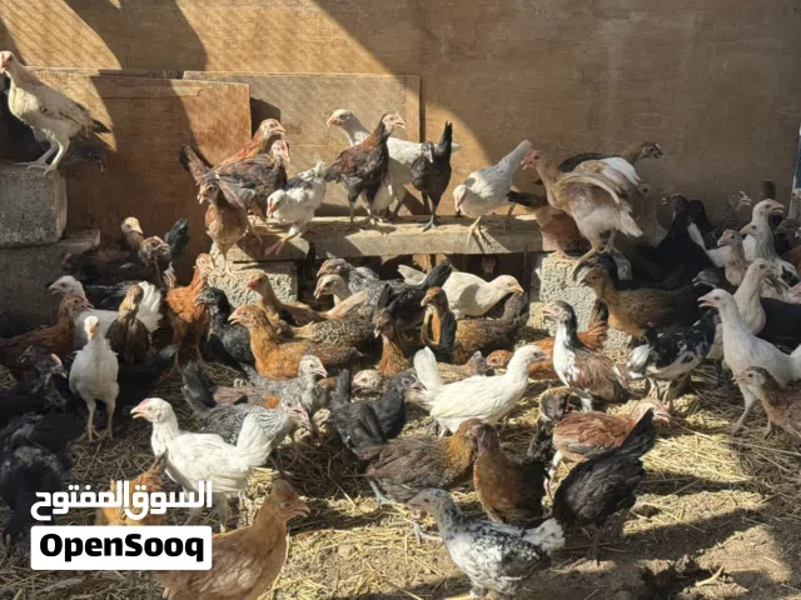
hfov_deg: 39.7
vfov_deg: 30.3
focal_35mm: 48
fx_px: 1111
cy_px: 300
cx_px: 400
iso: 64
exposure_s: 1/1524
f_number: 1.78
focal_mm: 6.76
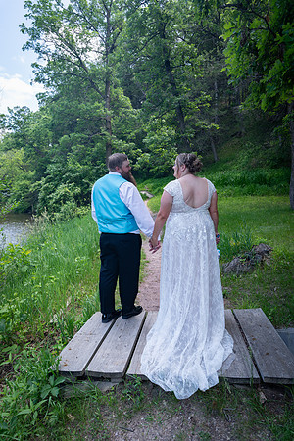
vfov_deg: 73.7
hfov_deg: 53.1
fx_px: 294
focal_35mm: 24
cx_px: 147
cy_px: 220
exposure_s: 1/125
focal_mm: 24
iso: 100
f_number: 5
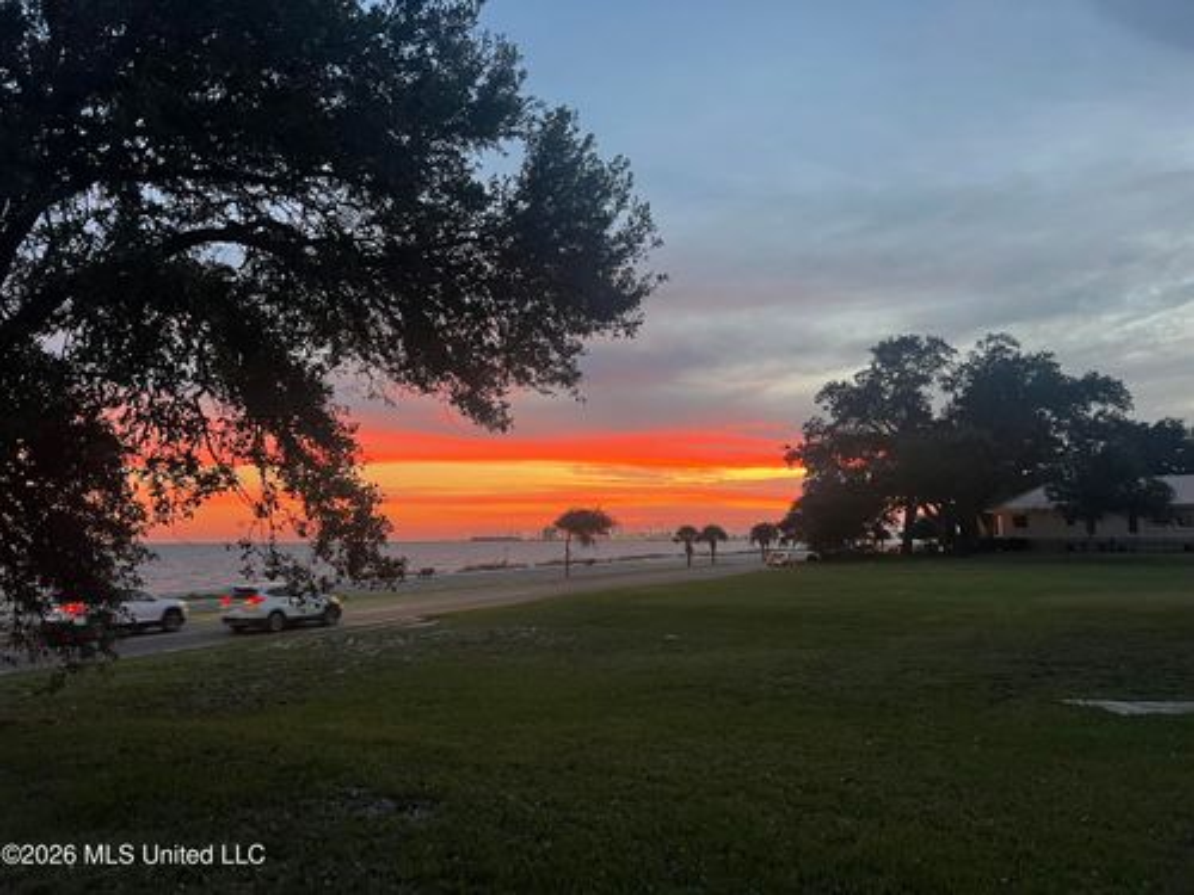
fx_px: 897
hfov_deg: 67.3
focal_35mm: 26
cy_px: 448
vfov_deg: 53.1
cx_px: 597
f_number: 1.5
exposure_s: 1/60
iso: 160
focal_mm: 5.7
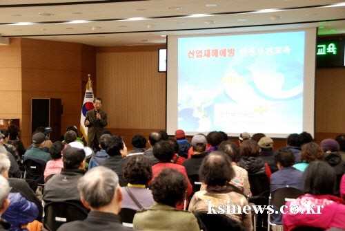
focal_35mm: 63
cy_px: 116
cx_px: 172
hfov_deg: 31.9
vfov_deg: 21.6
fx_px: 604
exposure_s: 1/25
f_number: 5.6
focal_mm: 42
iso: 1000
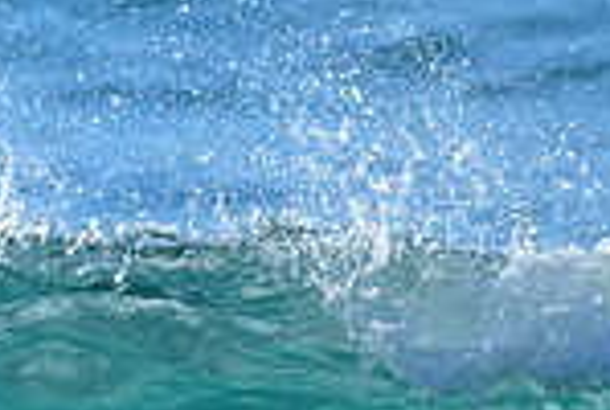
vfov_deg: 0.4
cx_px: -718
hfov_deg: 0.6
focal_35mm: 3592
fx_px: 60986
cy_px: 531
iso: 900
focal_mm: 800
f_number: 6.3
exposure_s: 1/2000
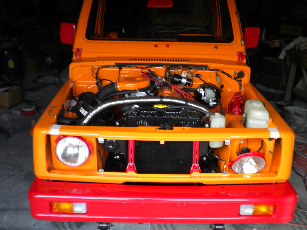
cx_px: 154
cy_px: 115
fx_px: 310
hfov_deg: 52.6
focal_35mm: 35
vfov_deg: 40.7
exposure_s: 1/63.7
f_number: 3.1
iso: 127
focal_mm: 6.3
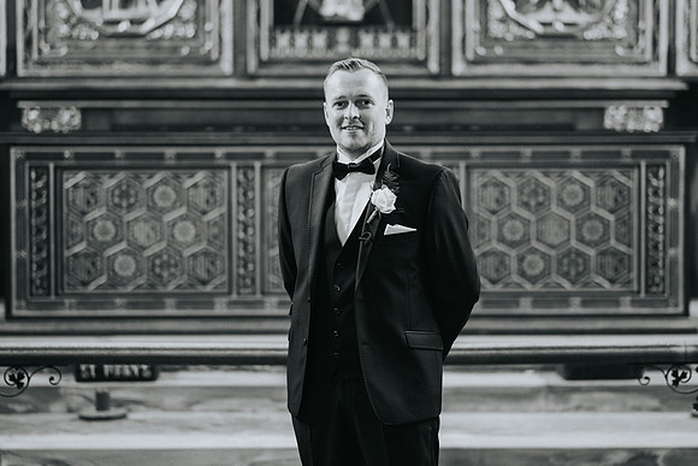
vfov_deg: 13.2
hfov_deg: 19.7
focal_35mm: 104
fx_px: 2013
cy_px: 210
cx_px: 370
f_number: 1.8
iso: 1000
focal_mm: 85
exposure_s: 1/160
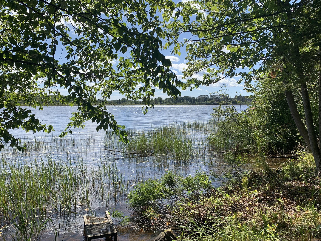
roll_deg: -0.3
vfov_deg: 45.4
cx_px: 164
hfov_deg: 58.4
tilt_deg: -0.5
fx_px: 287
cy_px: 116
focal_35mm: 31
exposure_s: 1/1916
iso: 25
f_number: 1.8
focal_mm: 4.25
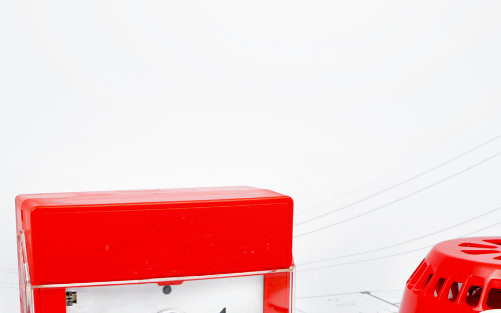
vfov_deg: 17.4
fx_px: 997
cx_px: 193
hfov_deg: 28.1
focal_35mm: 73
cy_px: 325
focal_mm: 22
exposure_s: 1/200
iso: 200
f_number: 16
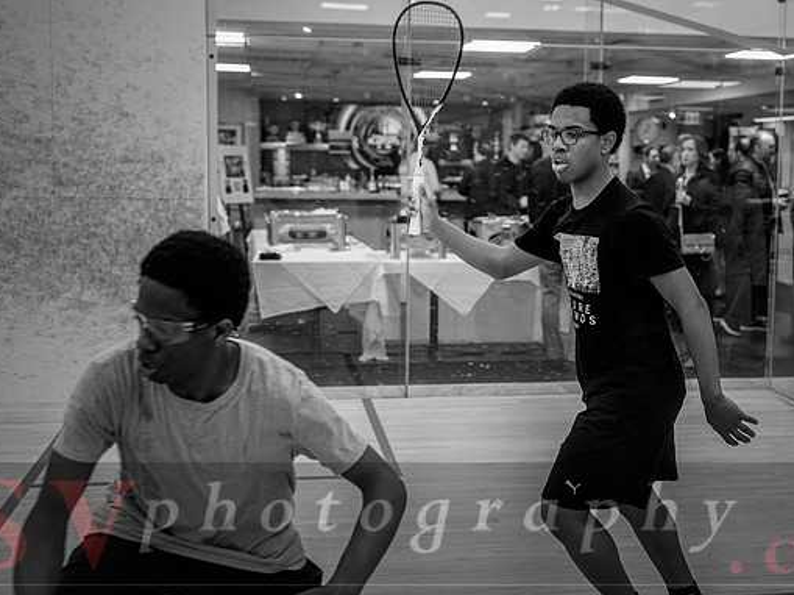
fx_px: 1054
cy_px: 278
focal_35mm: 46
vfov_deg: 31.5
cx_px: 451
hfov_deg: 41.2
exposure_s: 1/320
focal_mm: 39
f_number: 2.8
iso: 1600
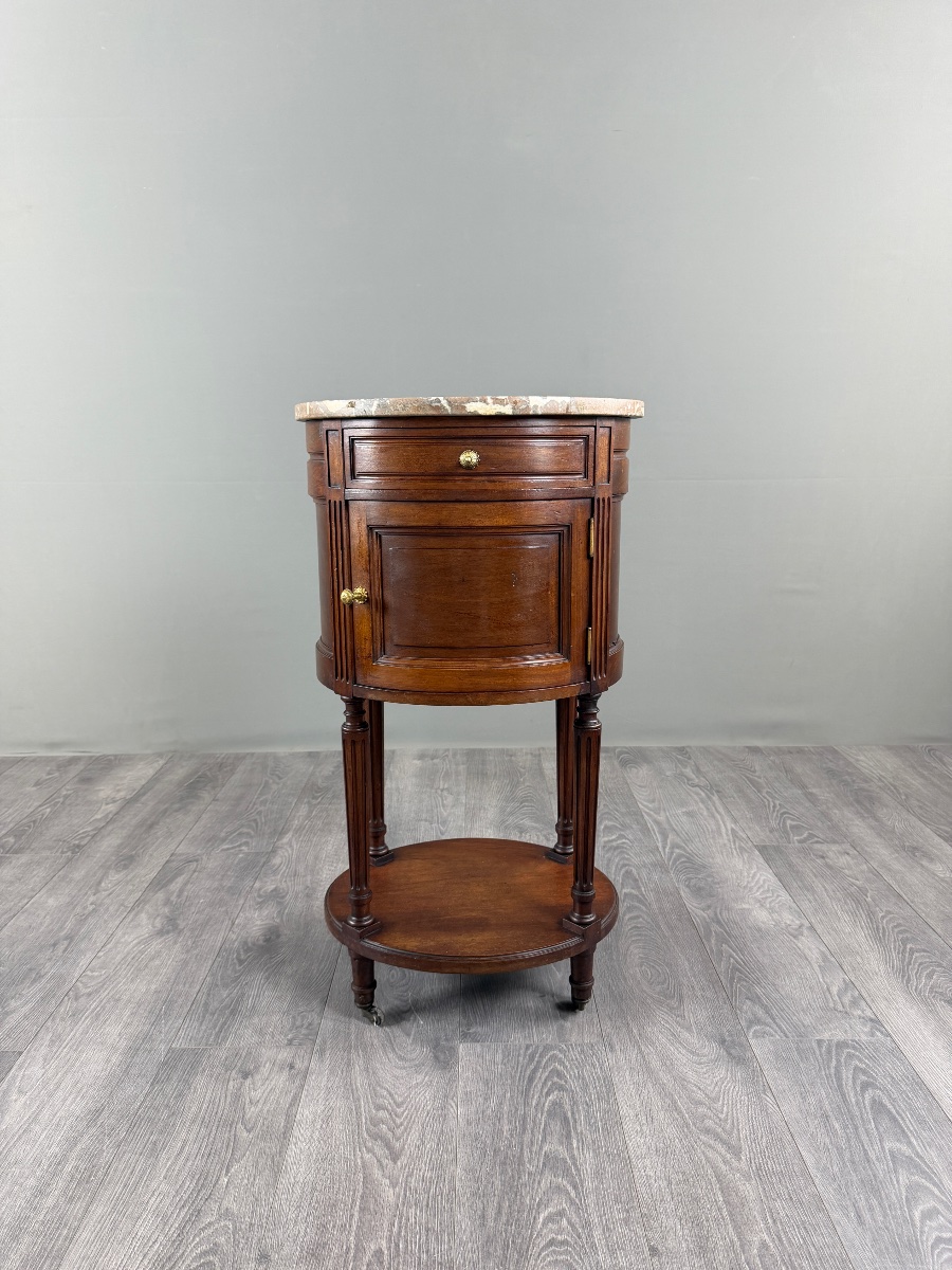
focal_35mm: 24
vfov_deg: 71.6
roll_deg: +0.6
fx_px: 880
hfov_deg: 56.8
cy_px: 635
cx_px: 476
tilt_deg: -11.5
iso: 200
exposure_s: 1/100
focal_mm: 6.76
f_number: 1.78
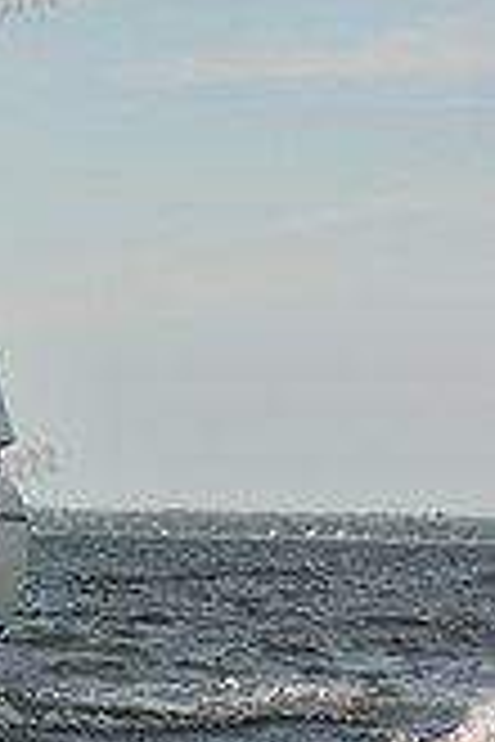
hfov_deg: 5.4
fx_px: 5073
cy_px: 353
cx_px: -806
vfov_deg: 8.4
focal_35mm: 246
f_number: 5
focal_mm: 70
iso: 250
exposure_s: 1/1600
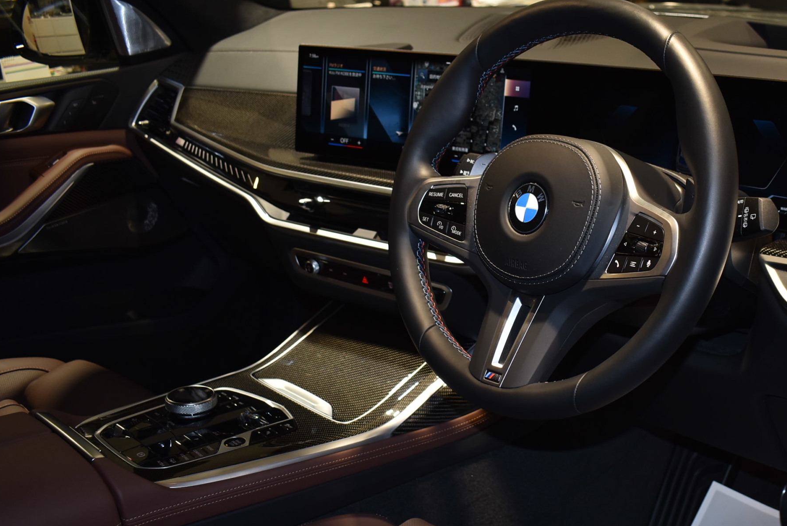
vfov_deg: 31.1
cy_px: 333
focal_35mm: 43
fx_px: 941
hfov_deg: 44.5
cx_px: 545
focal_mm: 20
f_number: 4
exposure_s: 1/60
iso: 320
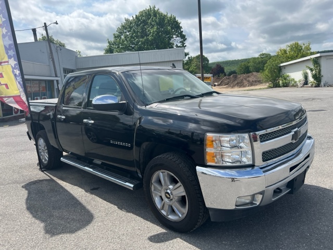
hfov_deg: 67.3
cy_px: 125
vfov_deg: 53.1
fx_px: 250
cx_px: 166
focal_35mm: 26
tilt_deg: -9.3
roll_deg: +5.2
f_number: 1.5
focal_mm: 5.7
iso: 50
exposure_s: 1/3704
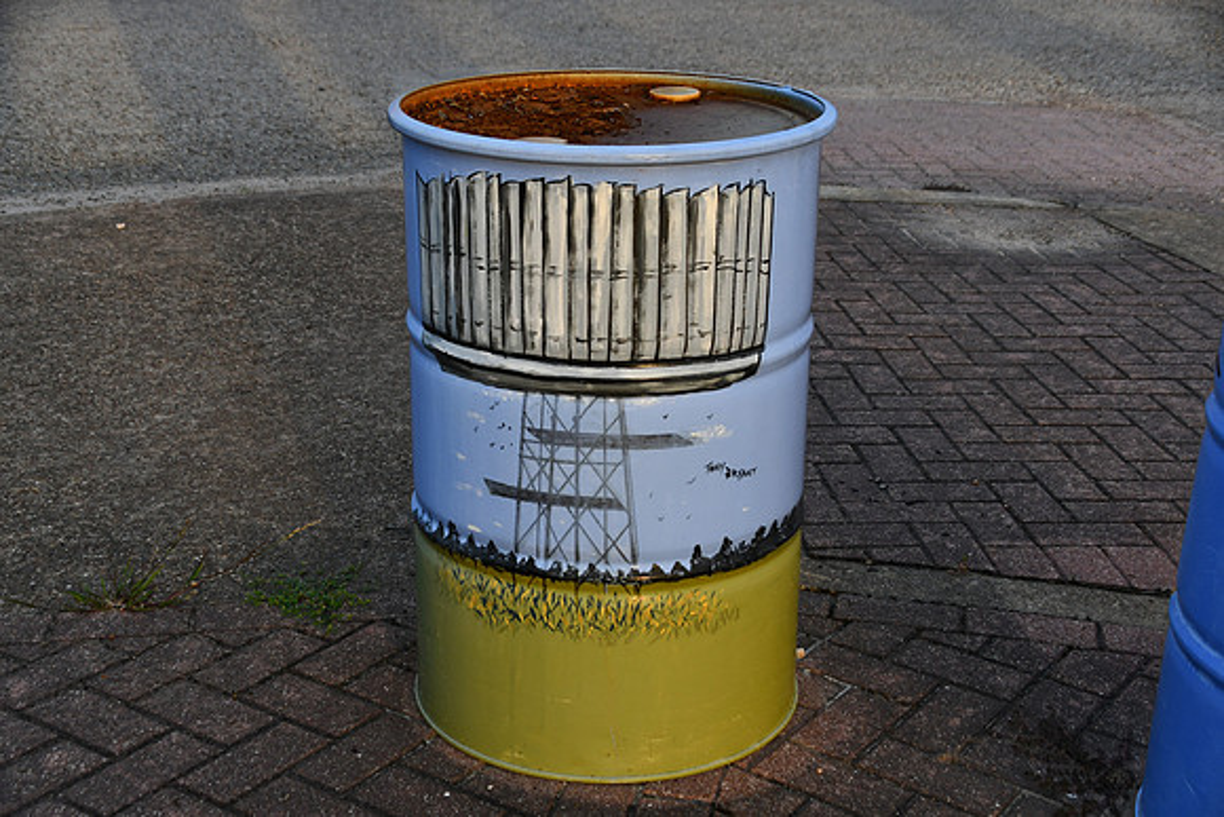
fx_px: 1938
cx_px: 612
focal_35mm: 57
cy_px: 408
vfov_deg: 23.8
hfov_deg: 35.0
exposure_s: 1/250
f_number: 5.6
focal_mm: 38
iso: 360
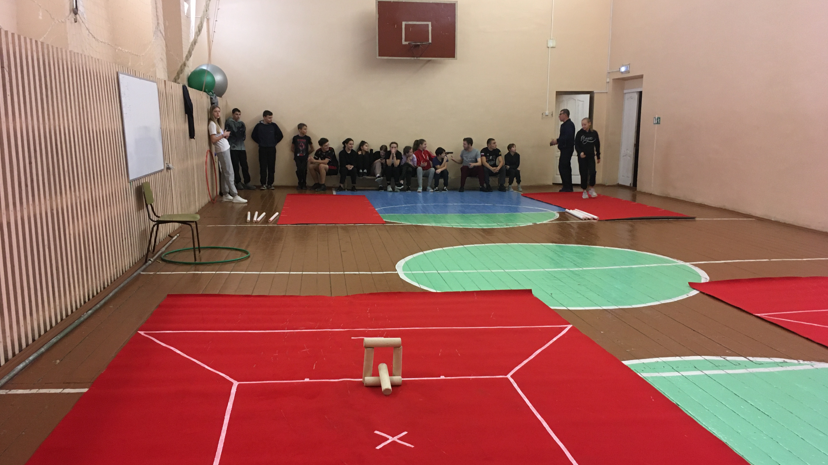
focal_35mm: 32
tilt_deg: -9.8
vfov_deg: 36.7
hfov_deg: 61.0
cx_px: 414
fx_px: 703
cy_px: 245
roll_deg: -1.1
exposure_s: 1/33
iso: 160
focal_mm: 4.15
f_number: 2.2
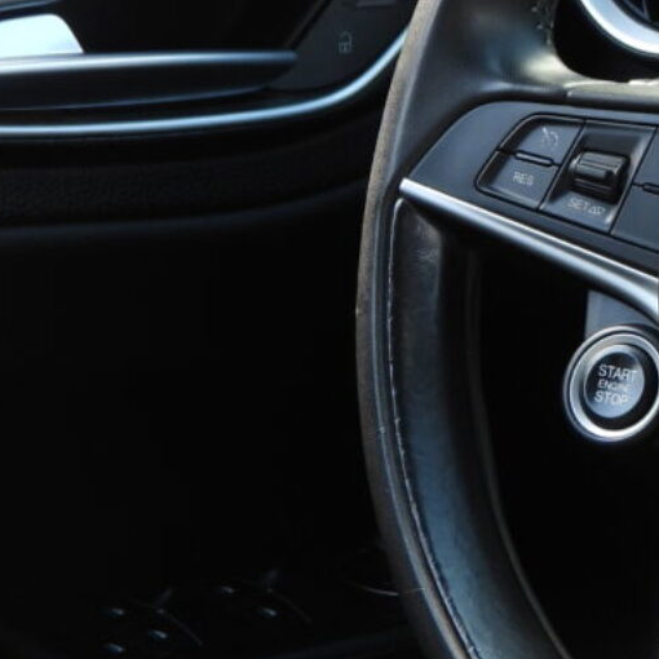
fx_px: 5083
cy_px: 238
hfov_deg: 7.3
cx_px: 853
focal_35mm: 236
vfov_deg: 7.4
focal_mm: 15.3
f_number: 3.5
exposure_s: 1/60
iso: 125
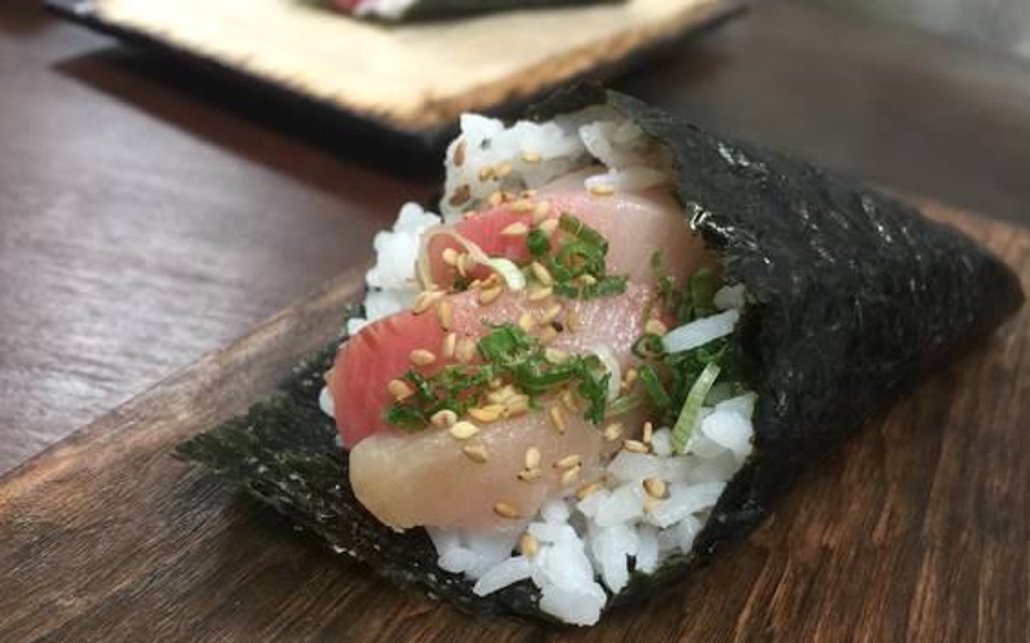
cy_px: 358
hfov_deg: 59.7
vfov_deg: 39.3
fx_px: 898
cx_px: 521
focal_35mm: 32
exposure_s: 1/15
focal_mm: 4.15
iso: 64
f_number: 2.2
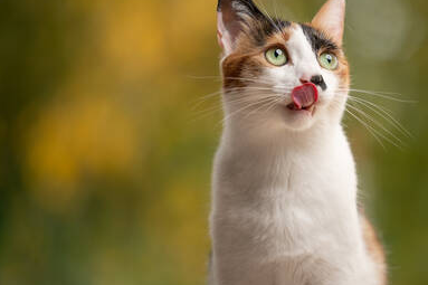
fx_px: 3102
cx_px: 278
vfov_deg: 5.3
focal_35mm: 261
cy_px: 118
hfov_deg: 7.9
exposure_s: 1/200
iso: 100
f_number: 2.8
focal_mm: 200
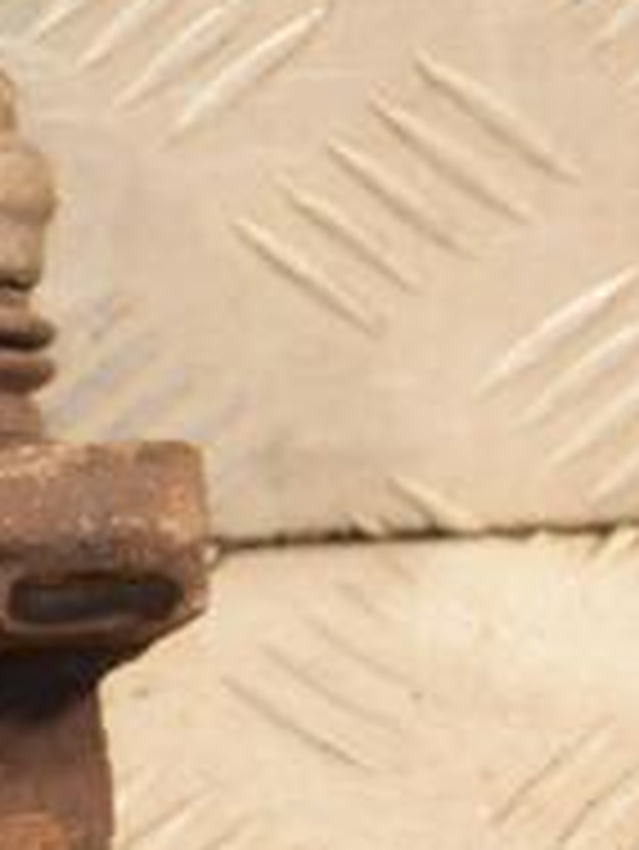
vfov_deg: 7.5
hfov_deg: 5.5
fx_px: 6515
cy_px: 549
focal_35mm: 265
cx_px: -554
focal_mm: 58
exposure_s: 1/125
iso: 800
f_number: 5
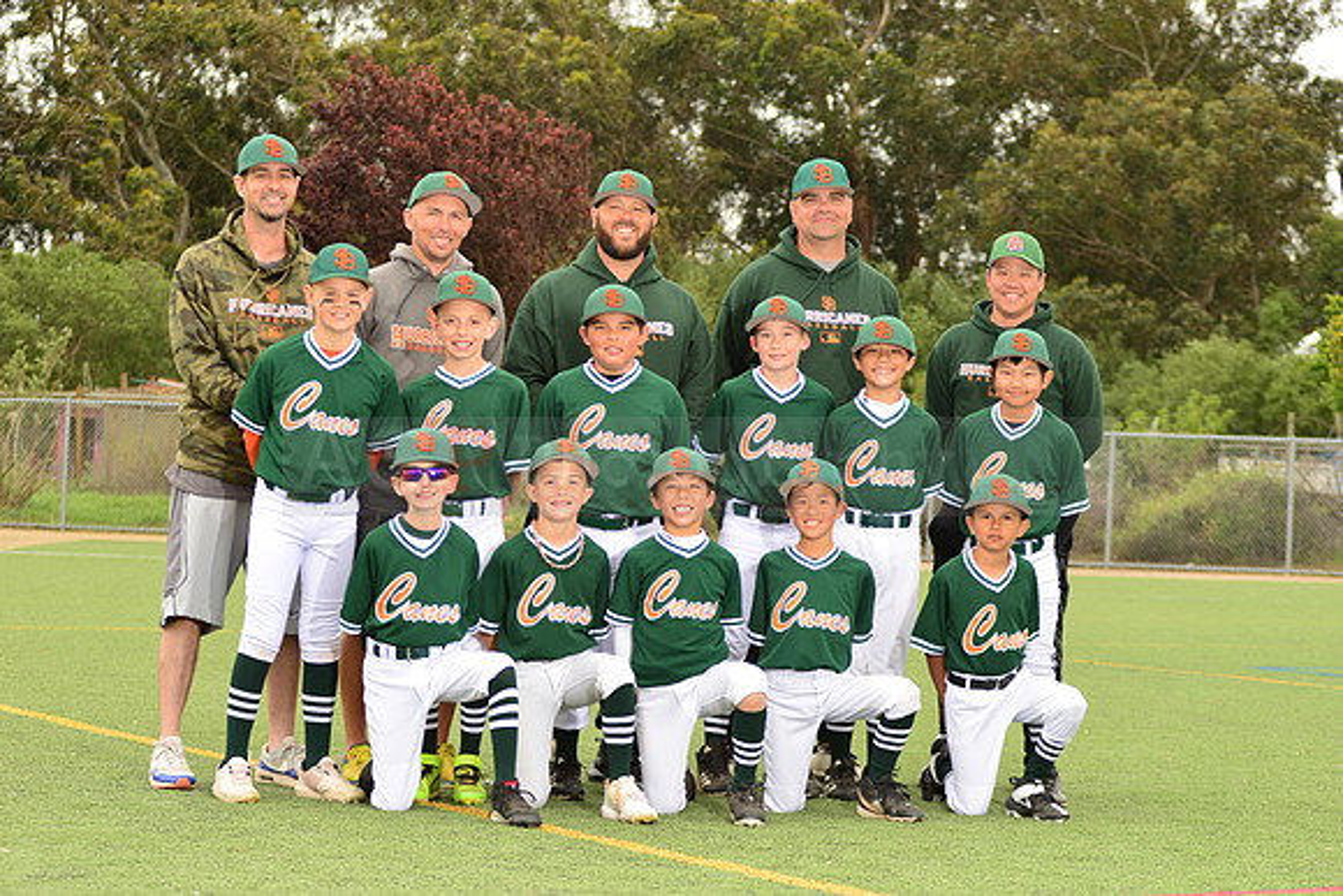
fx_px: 3545
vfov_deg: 14.4
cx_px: 672
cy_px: 448
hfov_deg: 21.5
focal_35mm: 95
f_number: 6.3
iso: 200
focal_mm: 95
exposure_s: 1/250
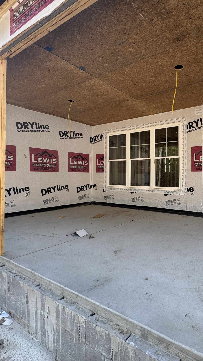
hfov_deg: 51.7
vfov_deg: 83.8
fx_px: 201
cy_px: 177
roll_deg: -0.7
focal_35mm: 21
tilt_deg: -0.3
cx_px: 148
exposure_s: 1/246
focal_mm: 2.22
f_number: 2.2
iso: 40
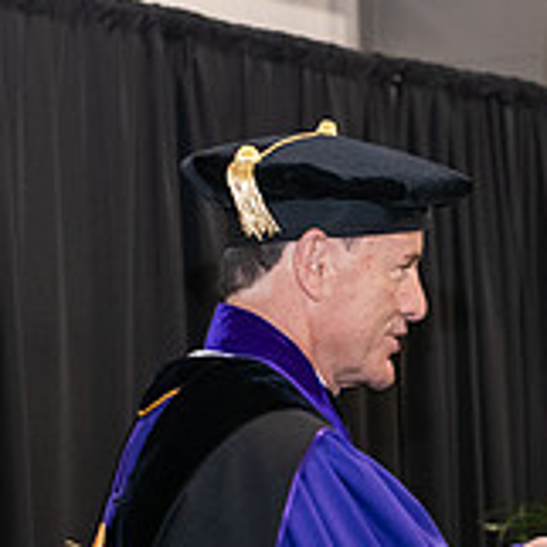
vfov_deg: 8.6
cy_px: 525
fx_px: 3611
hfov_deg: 8.6
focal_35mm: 202
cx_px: 605
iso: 2500
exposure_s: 1/125
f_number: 5
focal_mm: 66
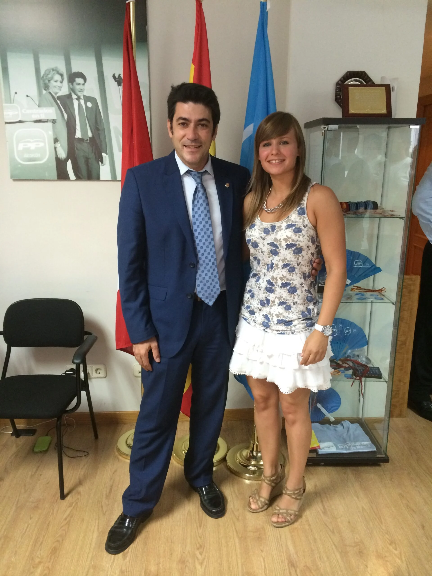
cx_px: 216
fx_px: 499
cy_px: 288
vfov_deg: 60.0
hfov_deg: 46.8
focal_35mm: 30
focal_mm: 4.12
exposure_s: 1/33
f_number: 2.2
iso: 250
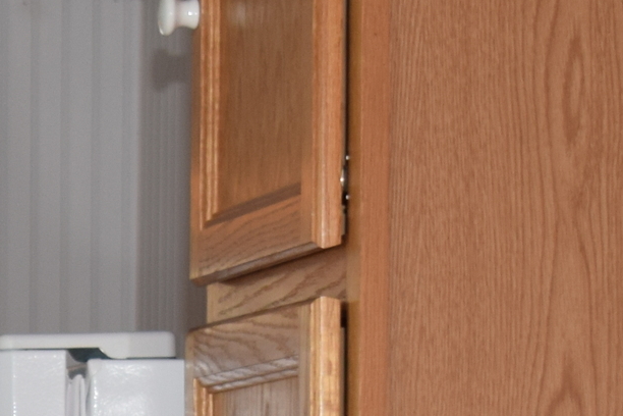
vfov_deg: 4.5
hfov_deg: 6.6
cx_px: -776
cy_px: 998
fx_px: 5209
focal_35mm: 301
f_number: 5.6
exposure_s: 1/125
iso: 320
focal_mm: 40
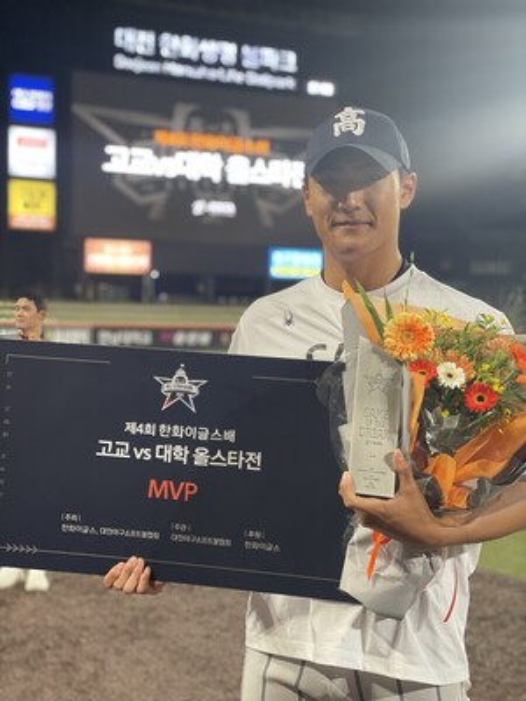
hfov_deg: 28.0
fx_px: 1054
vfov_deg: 36.8
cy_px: 350
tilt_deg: -0.9
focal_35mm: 52
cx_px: 263
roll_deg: +0.3
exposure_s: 1/60
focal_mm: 6
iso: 125
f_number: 2
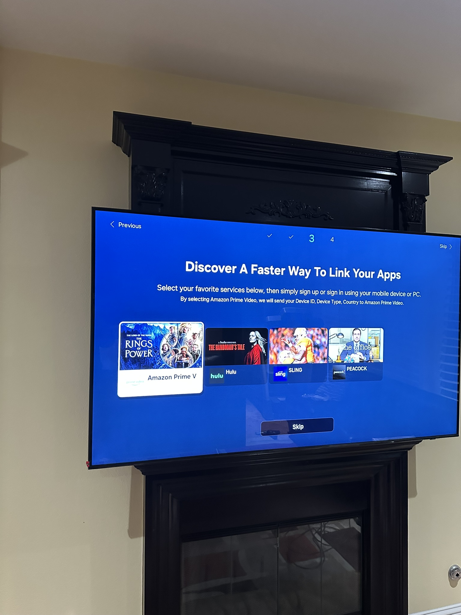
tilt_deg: +3.2
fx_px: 426
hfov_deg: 56.8
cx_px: 230
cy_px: 308
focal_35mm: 24
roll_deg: -1.3
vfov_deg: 71.6
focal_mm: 6.86
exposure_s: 1/60
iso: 800
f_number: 1.78
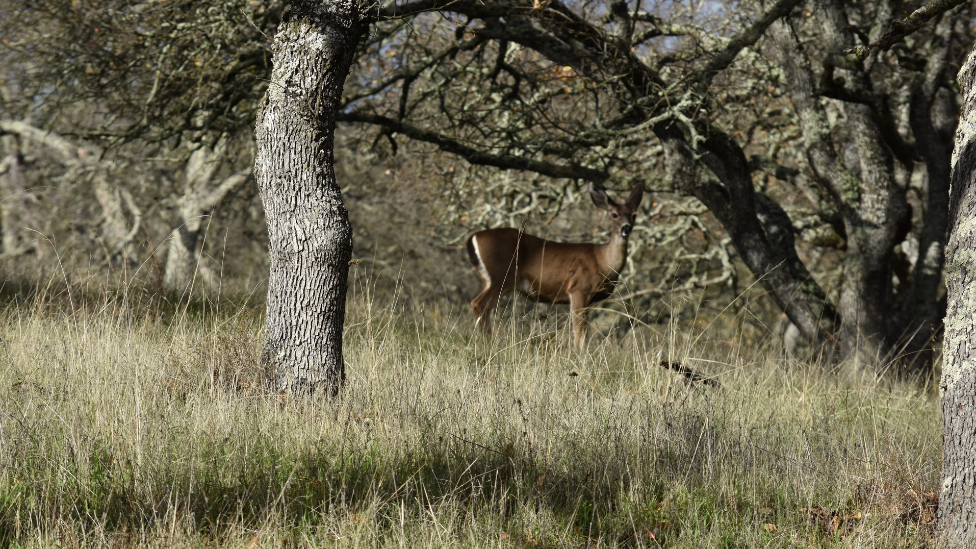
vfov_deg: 4.5
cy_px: 262
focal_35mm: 268
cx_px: 488
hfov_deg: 8.1
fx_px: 6935
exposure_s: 1/1000
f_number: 8
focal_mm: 170
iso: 400
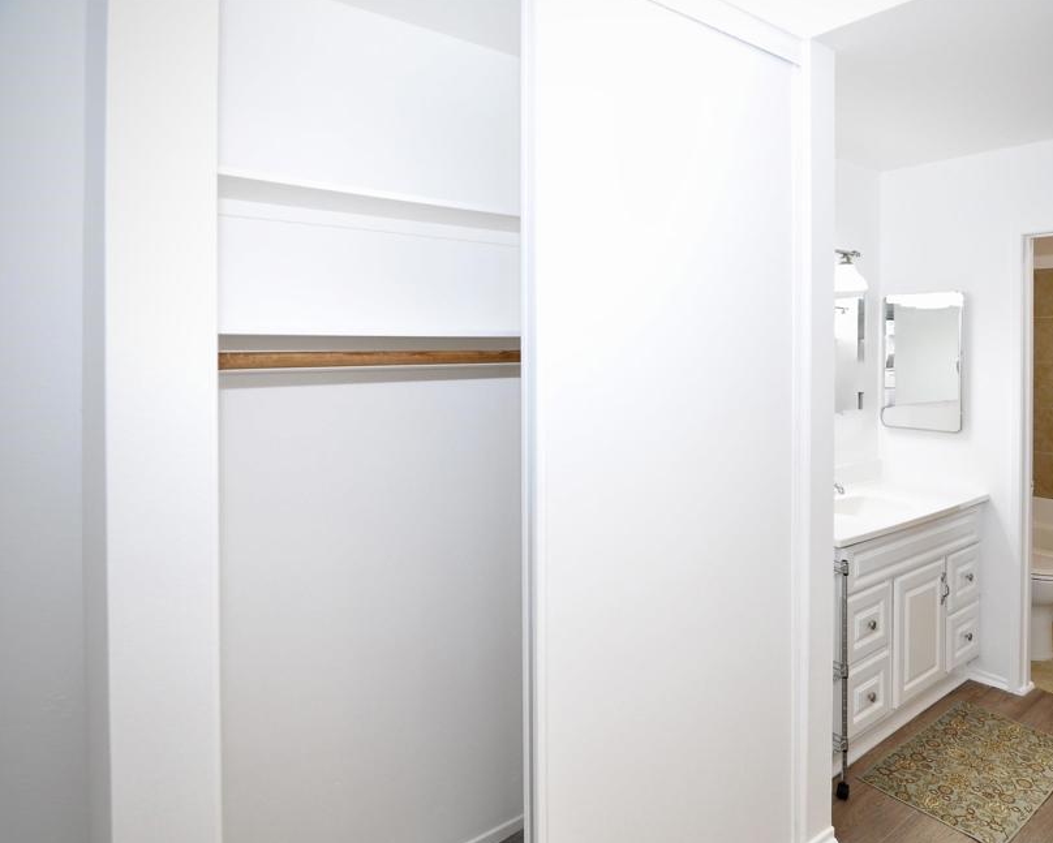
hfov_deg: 80.3
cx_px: 645
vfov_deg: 69.2
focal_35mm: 20
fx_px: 611
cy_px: 435
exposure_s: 1/60
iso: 400
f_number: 4
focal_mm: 11
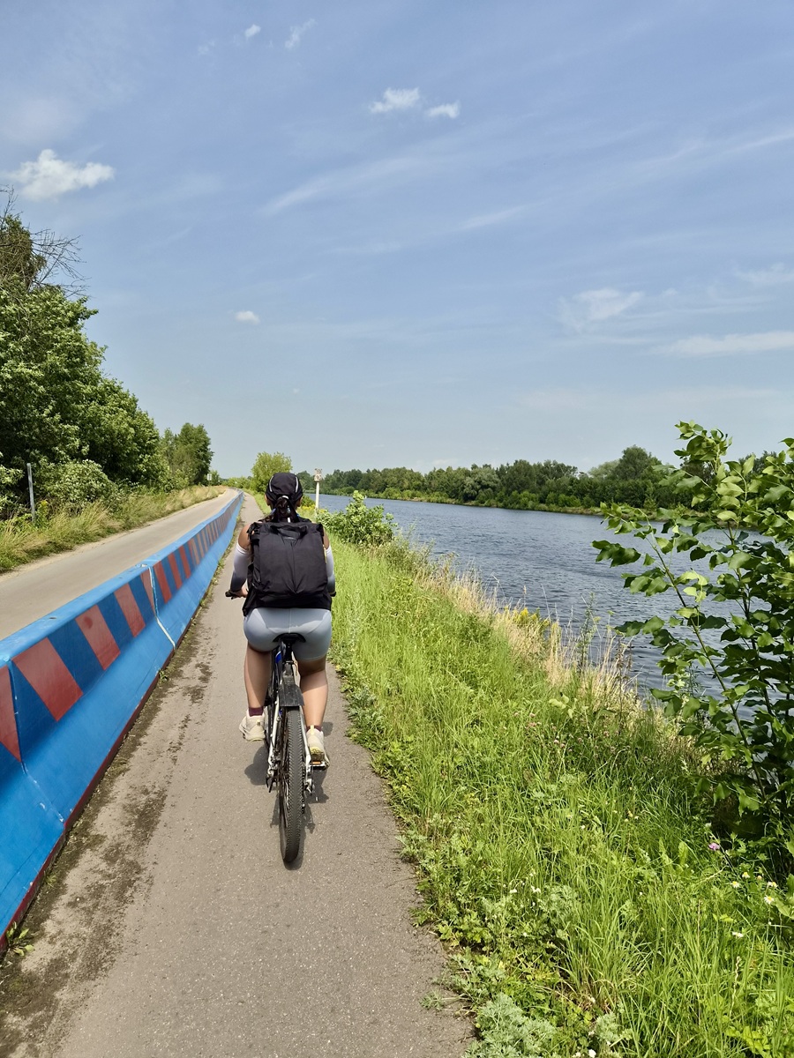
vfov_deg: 73.9
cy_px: 529
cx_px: 397
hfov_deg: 58.9
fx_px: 703
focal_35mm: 23
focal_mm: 5.4
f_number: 1.8
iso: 80
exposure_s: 1/4480
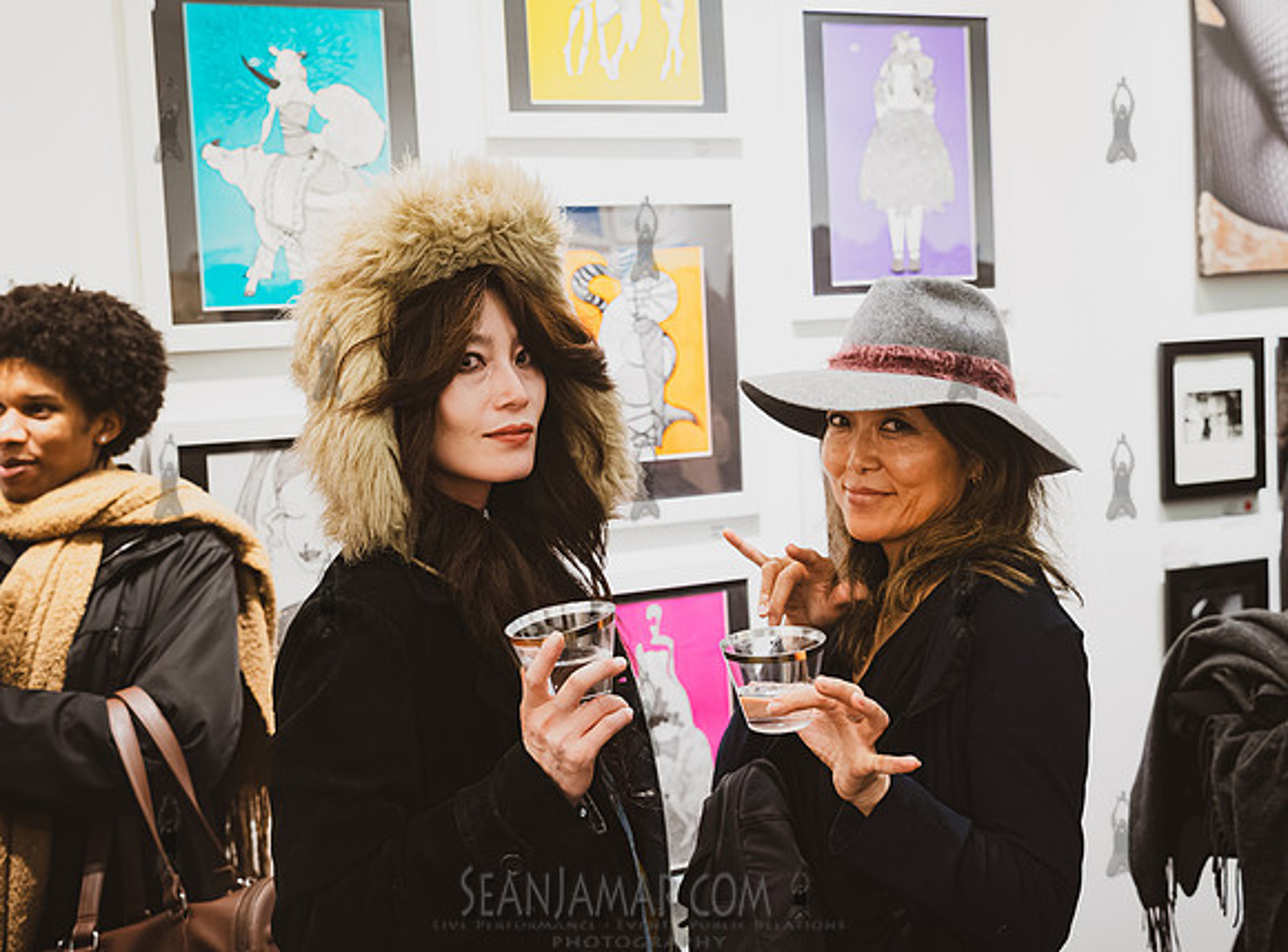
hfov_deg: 46.0
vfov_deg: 34.8
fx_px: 1518
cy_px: 434
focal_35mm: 41
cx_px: 614
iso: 8000
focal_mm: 35
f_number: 4
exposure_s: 1/320
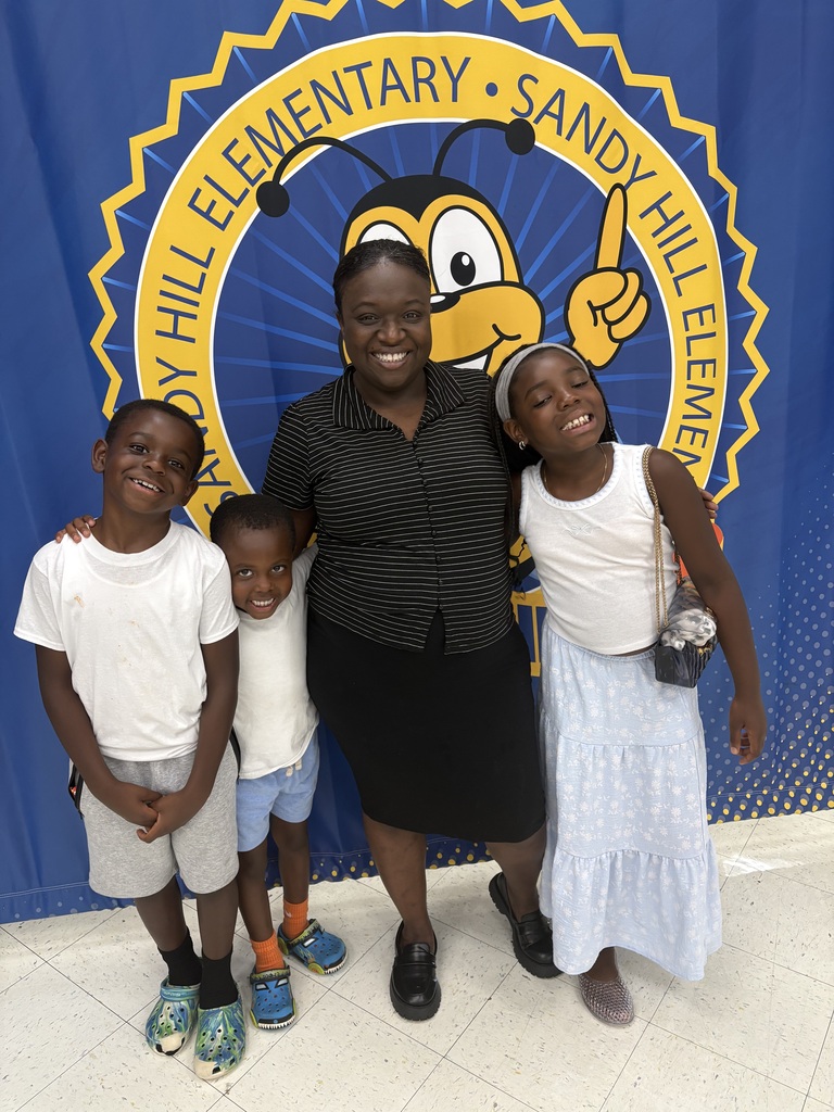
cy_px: 556
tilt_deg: -17.7
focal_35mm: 26
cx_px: 417
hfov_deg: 53.1
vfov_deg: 67.3
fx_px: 835
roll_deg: +2.3
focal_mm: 5.96
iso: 160
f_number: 1.6
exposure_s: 1/60
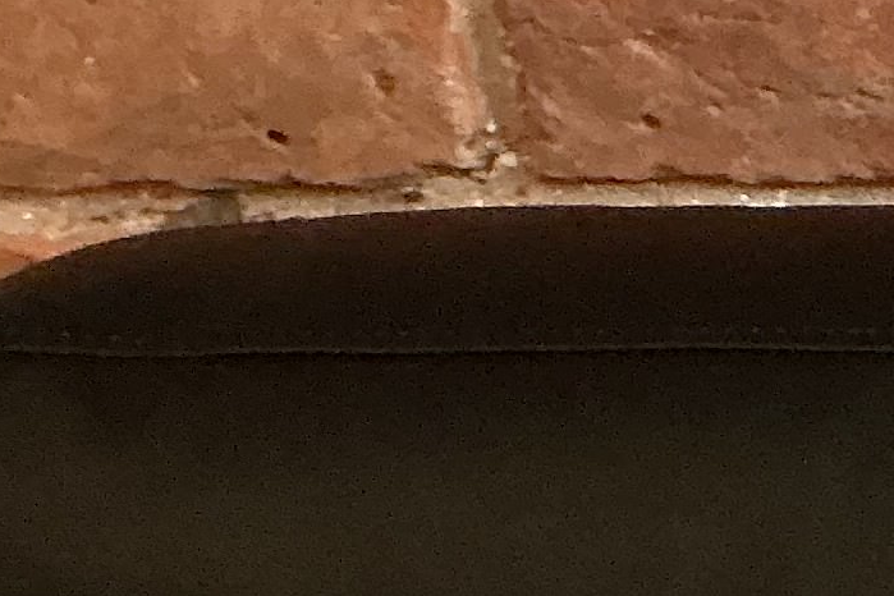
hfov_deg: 9.6
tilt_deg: -19.1
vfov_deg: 7.8
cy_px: -56
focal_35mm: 174
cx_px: 2531
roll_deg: -1.8
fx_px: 4321
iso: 200
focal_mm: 3
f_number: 1.8
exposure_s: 1/50
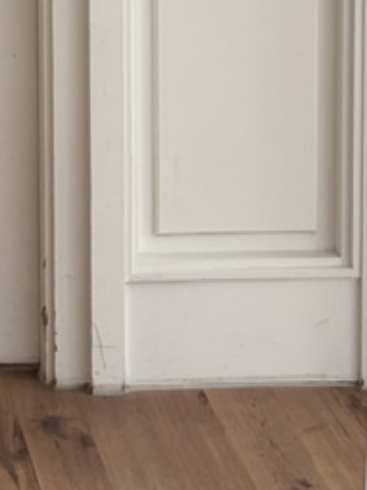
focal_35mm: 102
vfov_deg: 17.9
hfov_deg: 13.5
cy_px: -158
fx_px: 1443
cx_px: -217
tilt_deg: -17.0
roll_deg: -0.1
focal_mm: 5.96
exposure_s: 1/60
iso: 160
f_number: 1.6
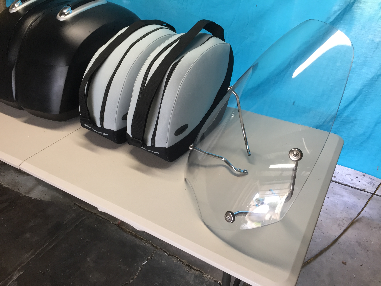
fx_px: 319
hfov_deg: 61.7
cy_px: 143
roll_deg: -0.2
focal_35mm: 29
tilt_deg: -34.6
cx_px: 190
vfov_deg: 48.2
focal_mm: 4.15
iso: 40
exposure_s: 1/33
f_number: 2.2
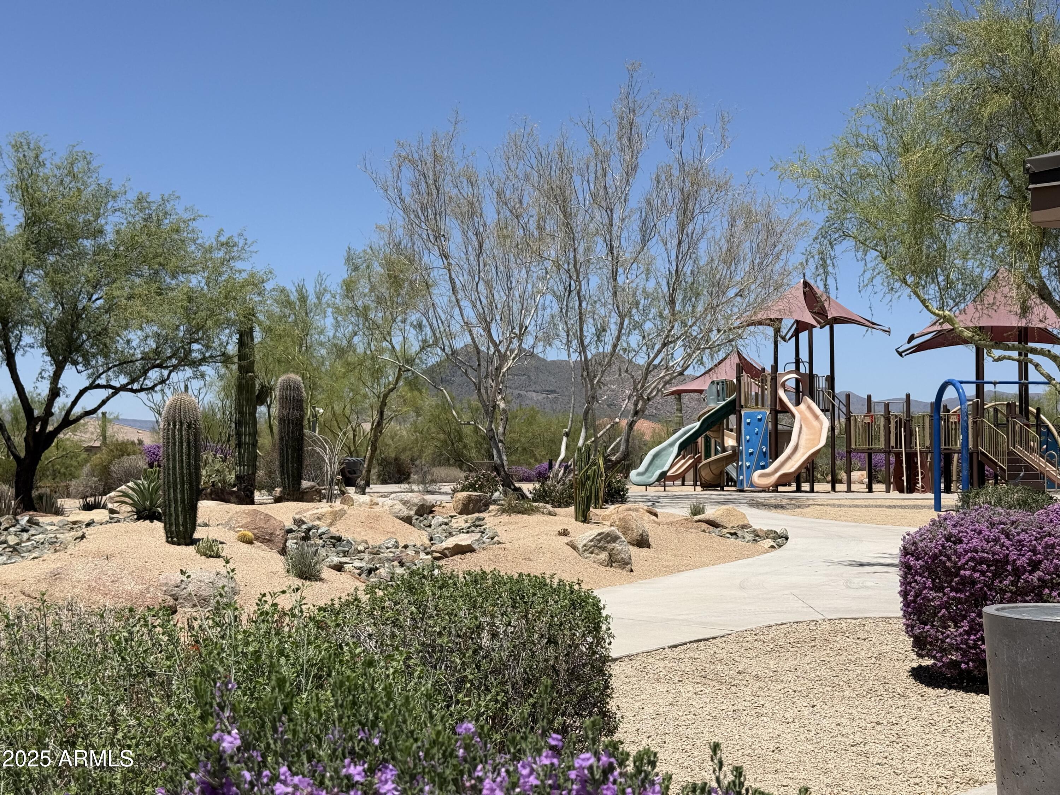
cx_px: 530
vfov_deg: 30.3
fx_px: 1470
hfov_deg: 39.7
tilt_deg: +3.2
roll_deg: -0.7
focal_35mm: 48
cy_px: 398
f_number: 1.78
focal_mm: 6.76
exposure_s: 1/6536
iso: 64
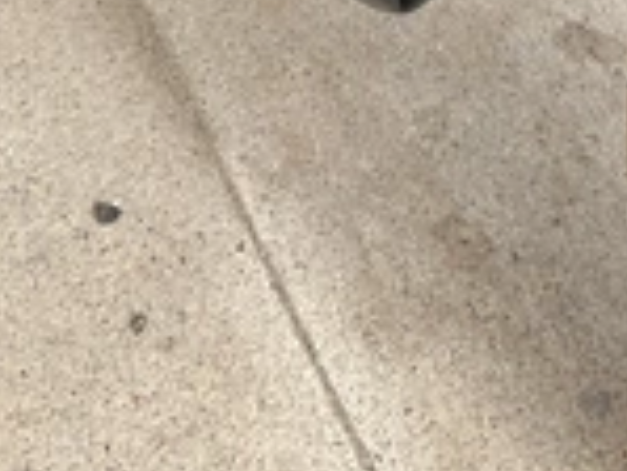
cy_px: -143
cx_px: 358
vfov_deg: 17.7
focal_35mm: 78
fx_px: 1414
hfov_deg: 25.0
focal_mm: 3
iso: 25
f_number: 1.8
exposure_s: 1/406
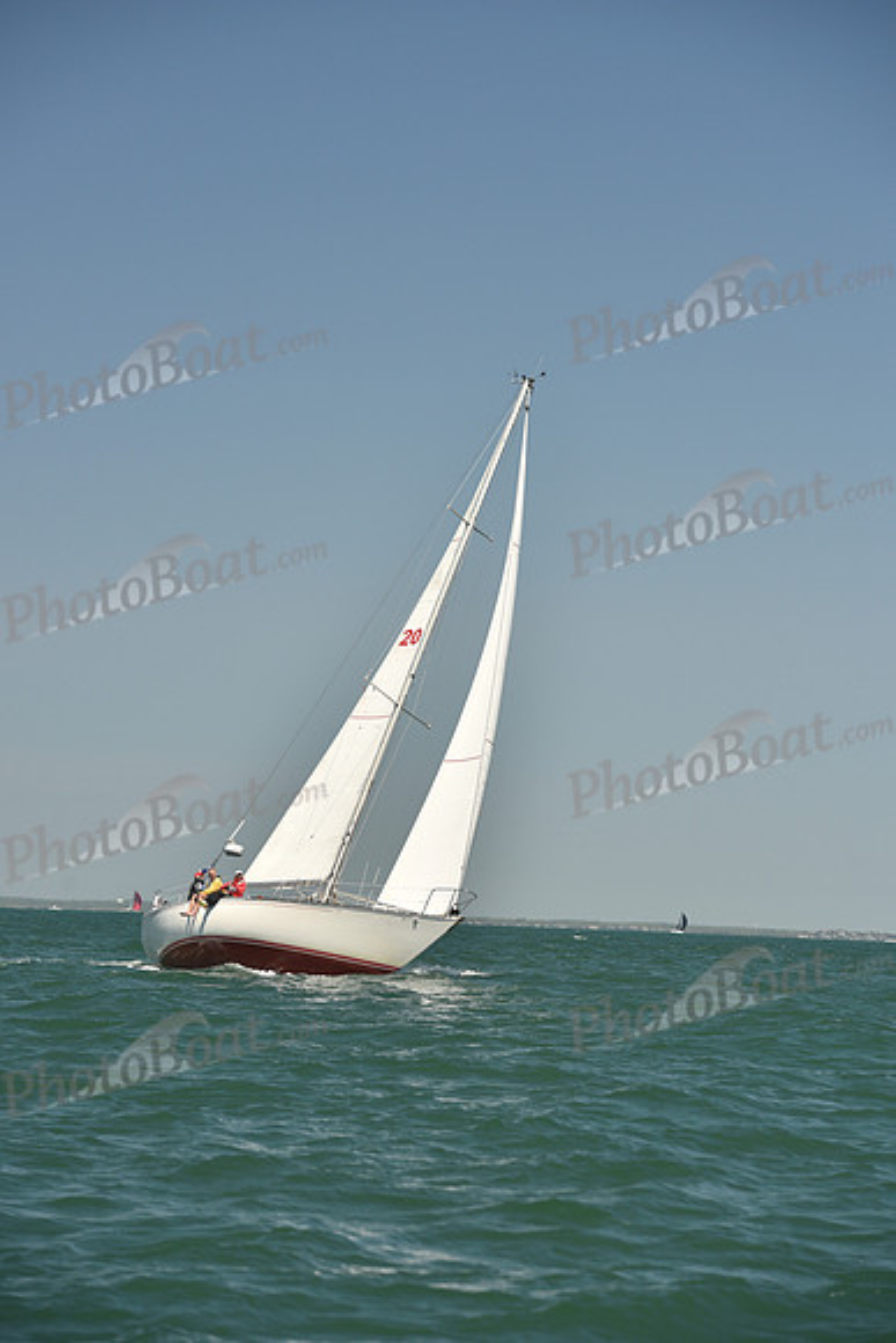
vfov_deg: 17.1
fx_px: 4477
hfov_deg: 11.4
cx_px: 448
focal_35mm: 120
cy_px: 672
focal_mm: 120
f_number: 5.6
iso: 250
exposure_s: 1/800
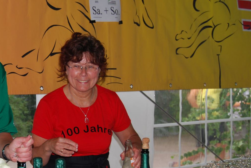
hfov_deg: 19.9
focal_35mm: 100
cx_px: 15
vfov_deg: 13.7
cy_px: 127
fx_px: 698
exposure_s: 1/60
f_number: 4.8
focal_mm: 35
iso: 200
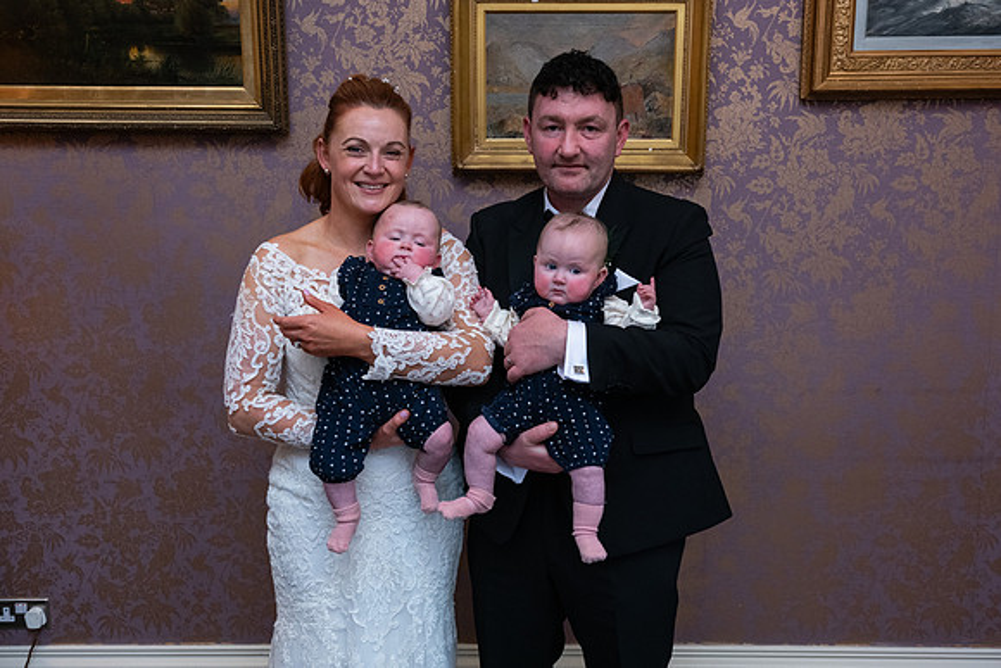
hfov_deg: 49.3
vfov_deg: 34.0
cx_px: 514
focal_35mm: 39
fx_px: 1091
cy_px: 327
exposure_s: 1/160
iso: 1250
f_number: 5
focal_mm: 38
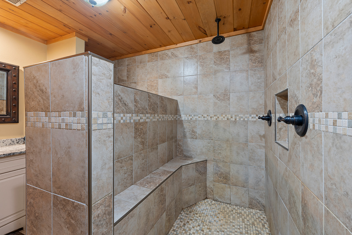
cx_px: 176
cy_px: 118
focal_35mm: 14
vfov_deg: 81.2
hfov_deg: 104.2
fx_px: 137
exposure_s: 1.6
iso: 250
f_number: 9
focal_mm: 14
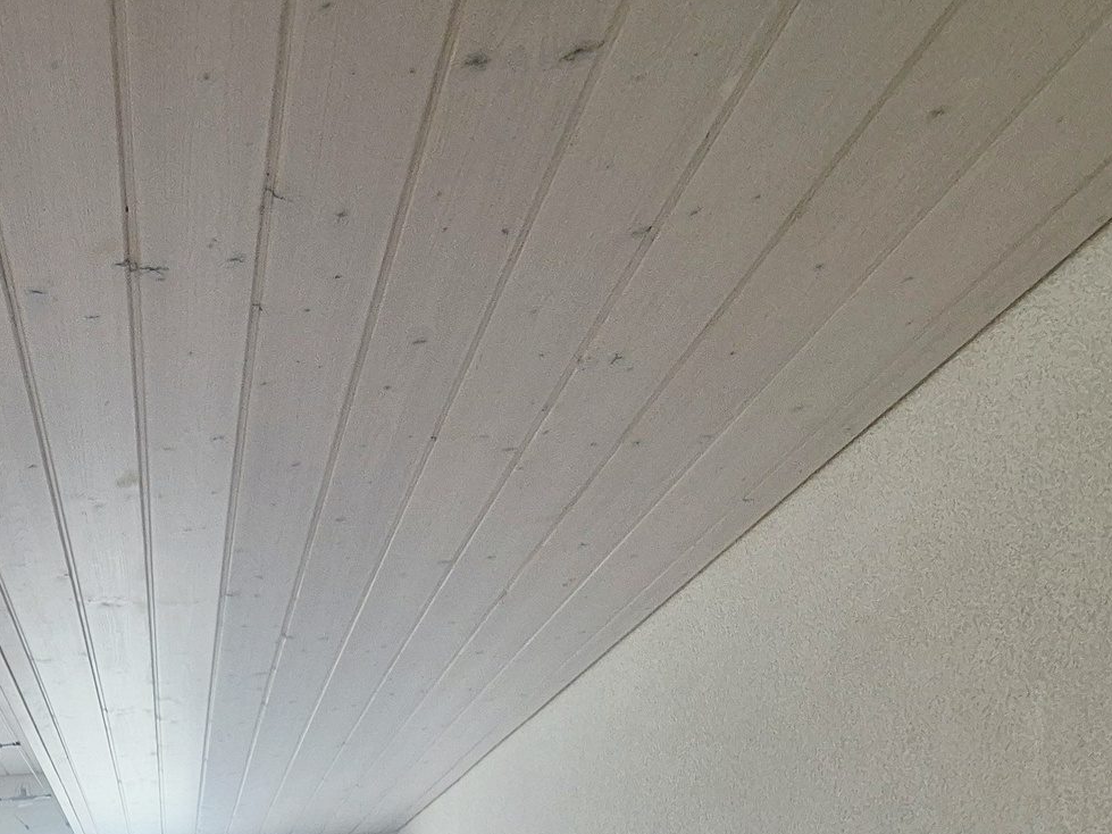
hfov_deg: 46.4
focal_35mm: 34
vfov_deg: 33.1
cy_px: 1033
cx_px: 33
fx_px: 1092
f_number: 2.2
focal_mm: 2.2
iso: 64
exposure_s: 1/100
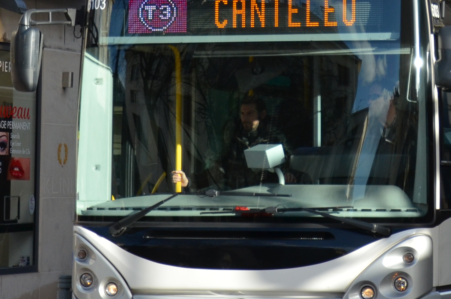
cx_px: 372
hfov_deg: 11.0
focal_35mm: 187
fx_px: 2338
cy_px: 35
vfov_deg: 7.3
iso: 400
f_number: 4.5
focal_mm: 40
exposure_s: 1/1250
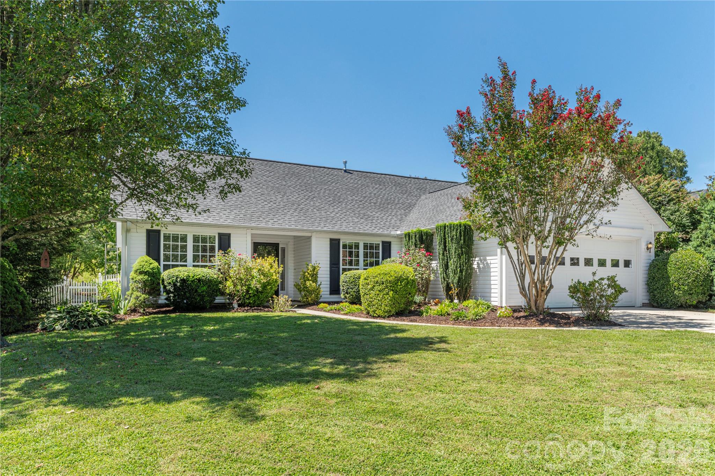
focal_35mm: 24
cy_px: 238
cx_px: 358
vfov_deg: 53.1
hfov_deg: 73.7
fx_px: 477
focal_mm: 24
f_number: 8
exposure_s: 1/1250
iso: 320
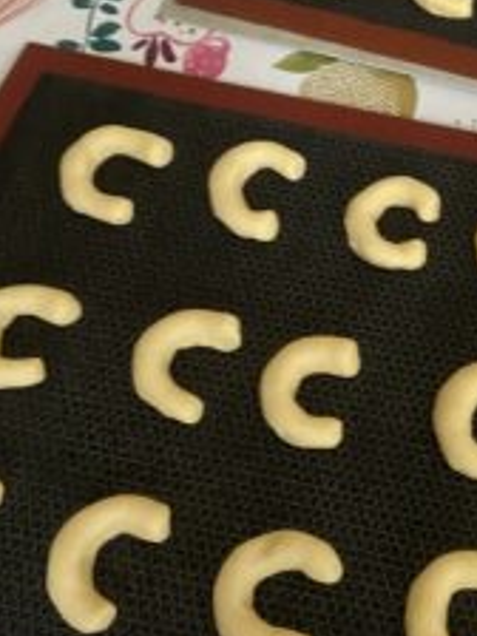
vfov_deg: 33.1
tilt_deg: -58.0
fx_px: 1066
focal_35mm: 58
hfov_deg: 24.5
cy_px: 238
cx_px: 436
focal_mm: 4.25
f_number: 1.8
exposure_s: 1/30
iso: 800
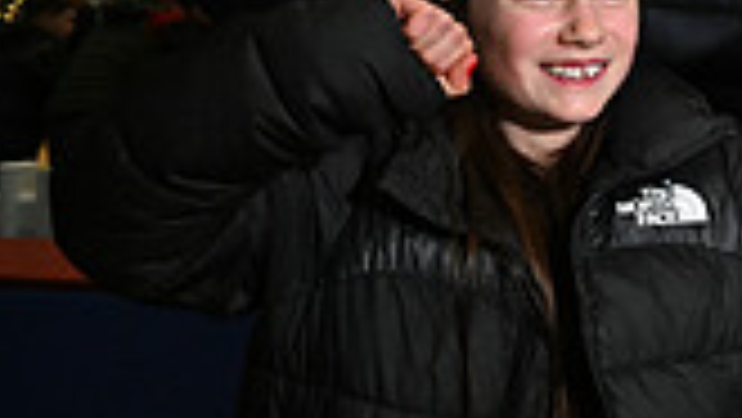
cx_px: 1232
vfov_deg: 11.2
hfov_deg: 17.2
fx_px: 2106
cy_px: -2
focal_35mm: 107
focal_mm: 29
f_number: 5
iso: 6400
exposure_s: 1/250
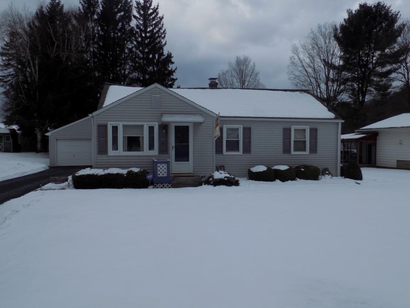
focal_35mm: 30
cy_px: 154
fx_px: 355
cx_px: 205
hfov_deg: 60.0
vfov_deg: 46.8
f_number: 3.3
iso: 80
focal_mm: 5.3
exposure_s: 1/1250
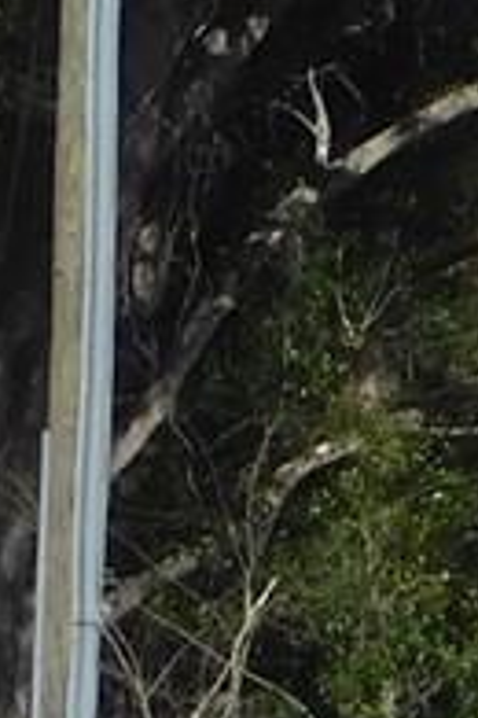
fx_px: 25193
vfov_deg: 1.6
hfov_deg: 1.1
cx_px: -1728
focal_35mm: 1265
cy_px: 792
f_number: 5.1
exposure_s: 1/800
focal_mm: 26.3
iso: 125
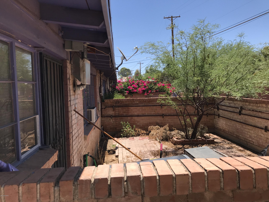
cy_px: 101
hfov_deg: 63.4
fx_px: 218
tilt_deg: -3.1
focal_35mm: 28
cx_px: 134
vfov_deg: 49.7
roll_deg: +1.3
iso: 20
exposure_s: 1/1429
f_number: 1.8
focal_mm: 3.99
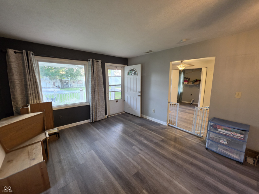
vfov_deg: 89.9
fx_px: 97
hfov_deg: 106.2
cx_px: 130
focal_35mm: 13
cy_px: 97
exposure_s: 1/60
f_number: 1.9
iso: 200
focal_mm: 2.2
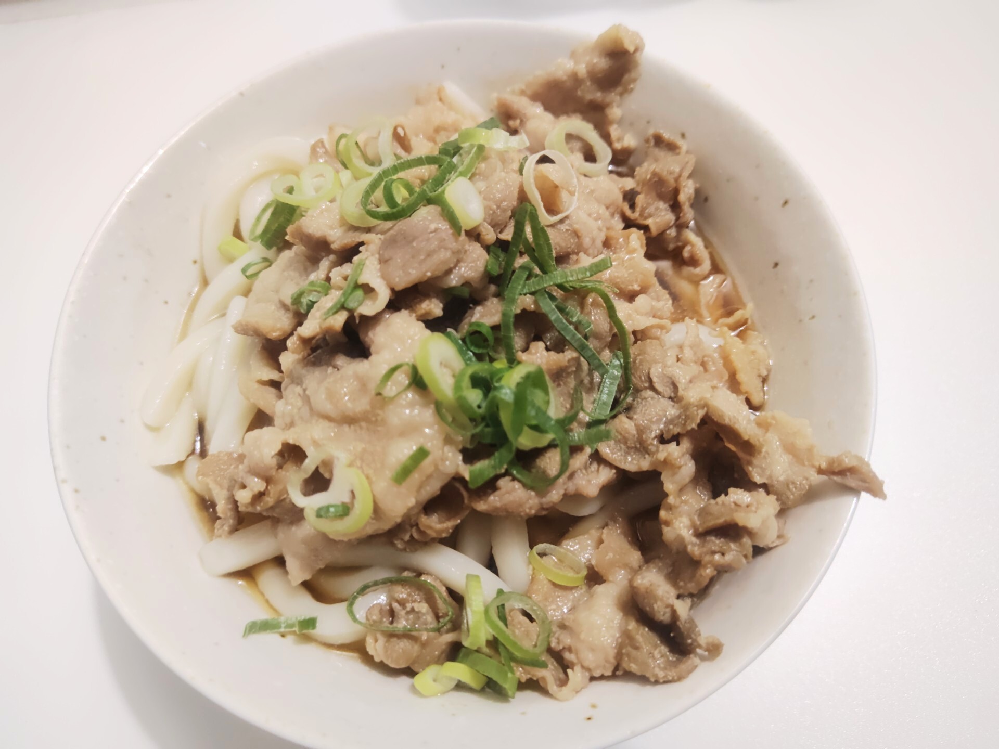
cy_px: 374
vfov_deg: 58.9
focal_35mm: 23
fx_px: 664
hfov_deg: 73.9
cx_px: 500
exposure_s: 1/120
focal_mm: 5.56
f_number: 1.88
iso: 624
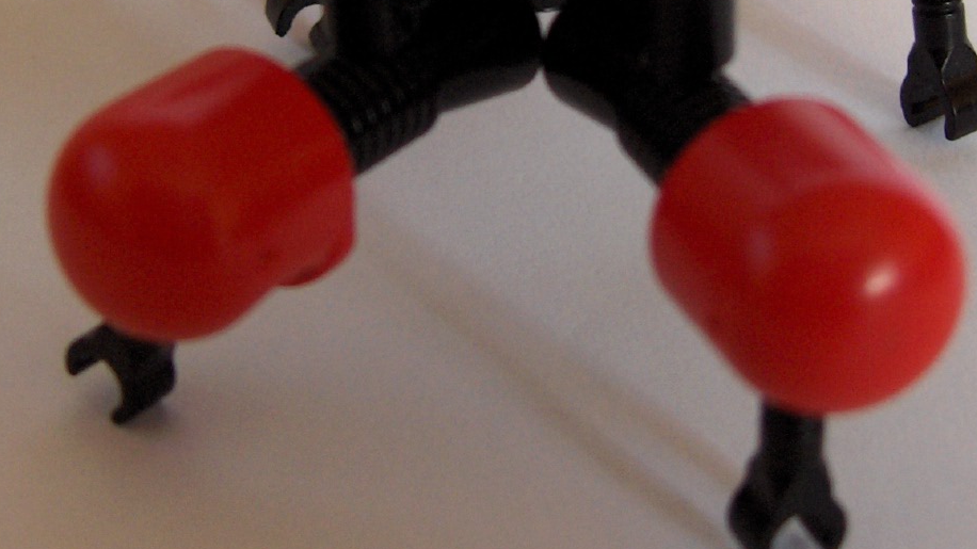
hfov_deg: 22.5
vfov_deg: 12.6
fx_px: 2461
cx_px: 526
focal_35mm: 95
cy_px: -16
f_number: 2.8
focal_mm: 8
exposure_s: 1/22.5
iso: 200
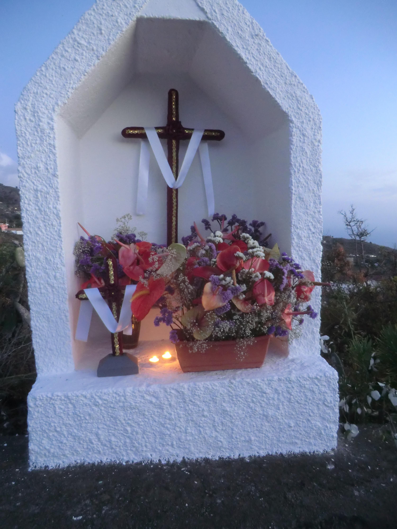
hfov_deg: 56.8
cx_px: 198
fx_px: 367
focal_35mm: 24
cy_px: 264
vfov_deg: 71.6
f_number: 3.2
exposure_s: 1/8
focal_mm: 4.3
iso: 400
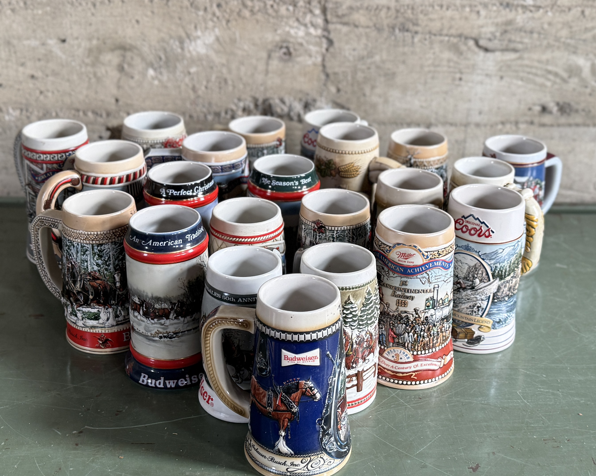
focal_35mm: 26
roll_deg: -1.4
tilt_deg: -24.7
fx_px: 459
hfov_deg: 66.0
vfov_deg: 54.9
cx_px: 292
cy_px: 244
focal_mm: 6.76
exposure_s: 1/109
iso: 200
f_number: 1.78
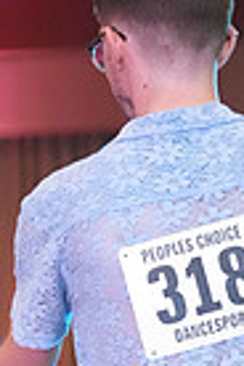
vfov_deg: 7.2
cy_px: 538
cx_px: -20
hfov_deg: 4.9
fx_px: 2857
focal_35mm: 281
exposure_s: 1/400
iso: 12800
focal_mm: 67
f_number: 4
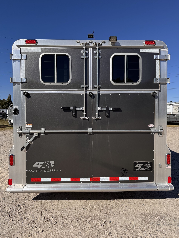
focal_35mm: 24
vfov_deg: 71.6
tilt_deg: -0.8
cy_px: 119
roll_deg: +0.4
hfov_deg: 56.8
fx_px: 165
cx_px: 90
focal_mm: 6.76
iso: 80
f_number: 1.78
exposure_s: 1/5348
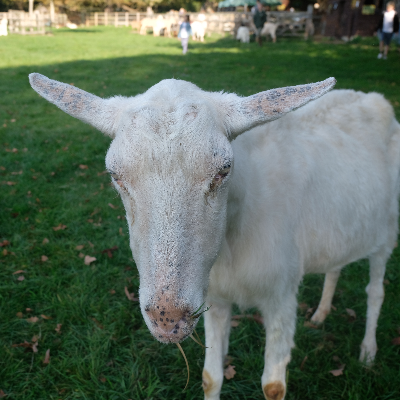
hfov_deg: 40.4
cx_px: 135
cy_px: 201
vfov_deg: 40.9
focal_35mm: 41
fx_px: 536
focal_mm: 21.1
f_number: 5.6
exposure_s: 1/180
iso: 200
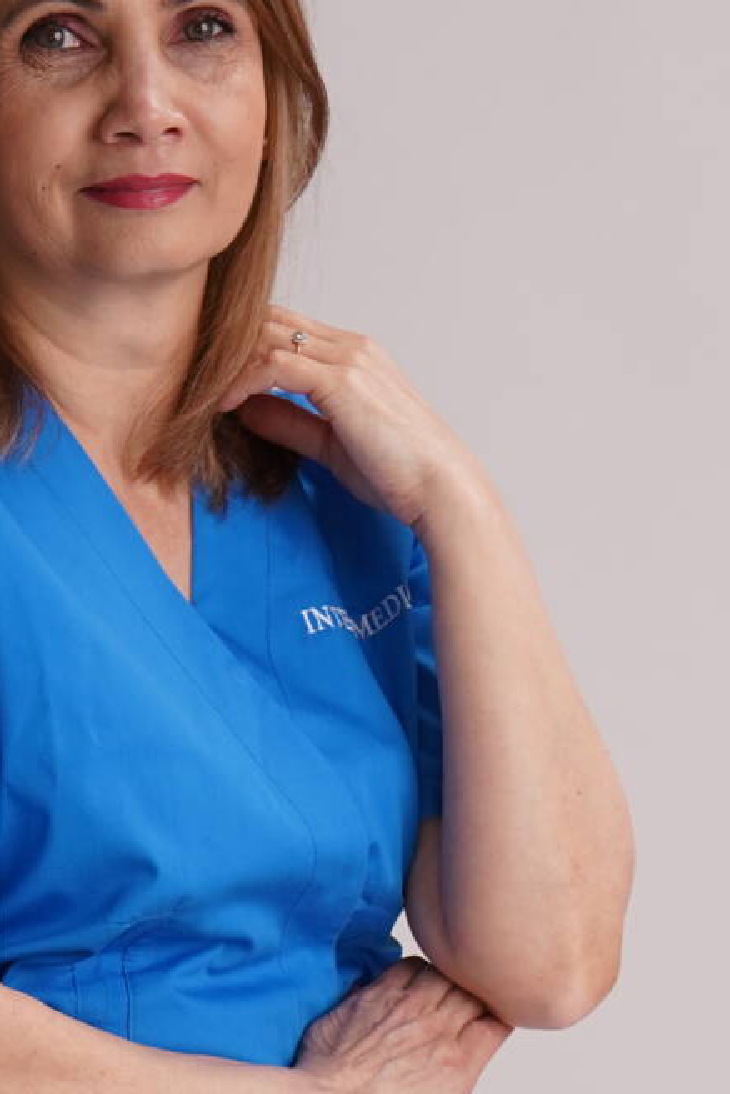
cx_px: 246
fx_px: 8294
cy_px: 1481
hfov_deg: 5.0
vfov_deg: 7.4
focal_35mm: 273
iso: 500
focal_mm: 70
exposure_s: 1/125
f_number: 4.5
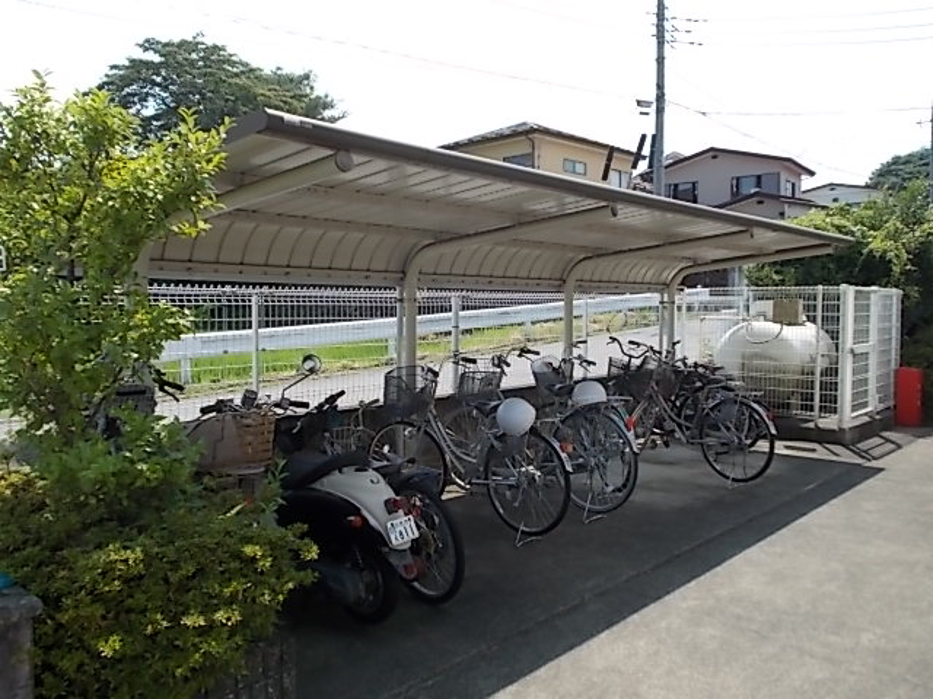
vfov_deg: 46.8
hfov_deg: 60.0
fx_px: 809
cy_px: 350
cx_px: 466
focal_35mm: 30
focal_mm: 5.3
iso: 80
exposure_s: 1/500
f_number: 3.4
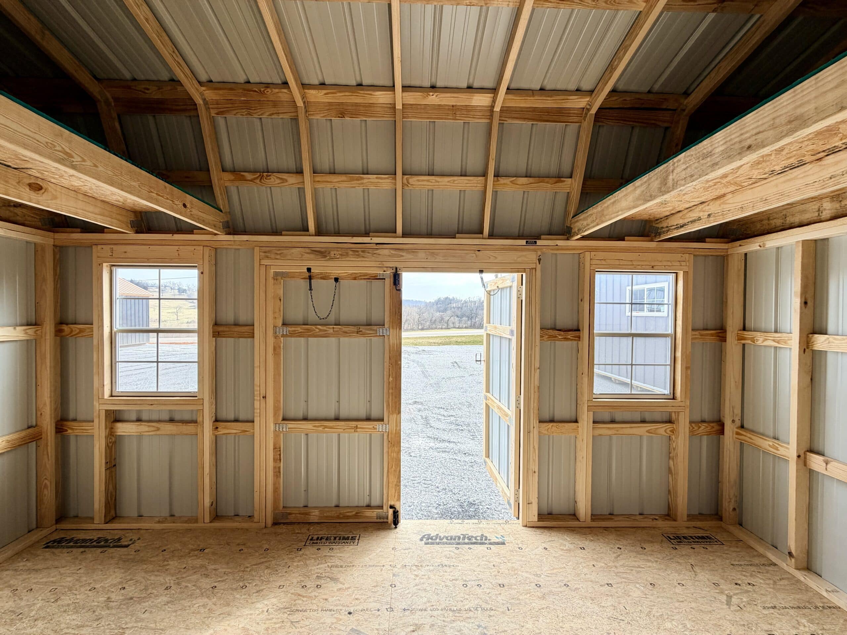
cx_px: 424
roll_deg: -0.3
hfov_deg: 102.1
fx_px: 343
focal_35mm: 14
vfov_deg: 85.7
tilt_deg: -1.2
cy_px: 318
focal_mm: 2.22
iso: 40
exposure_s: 1/210
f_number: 2.2
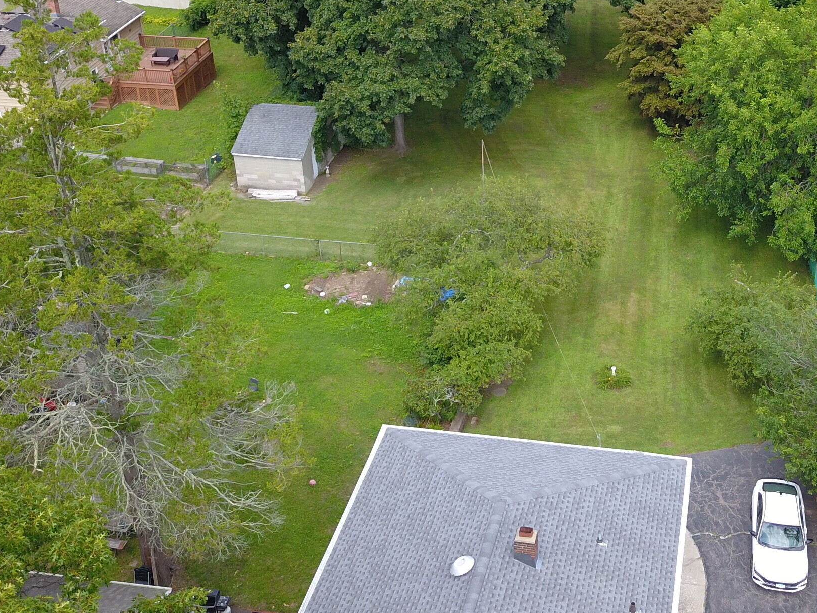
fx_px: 1157
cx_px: 548
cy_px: 180
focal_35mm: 49
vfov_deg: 29.4
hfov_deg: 38.4
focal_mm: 4.7
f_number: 2.2
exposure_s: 1/431
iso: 100
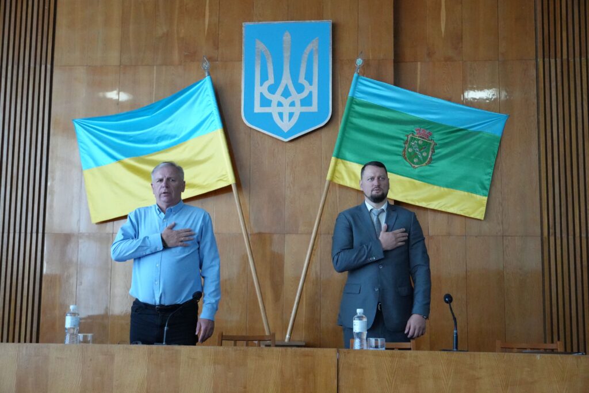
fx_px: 785
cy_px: 196
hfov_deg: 41.1
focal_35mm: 48
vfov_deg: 28.1
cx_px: 294
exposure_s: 1/160
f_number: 4.5
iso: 6400
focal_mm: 32
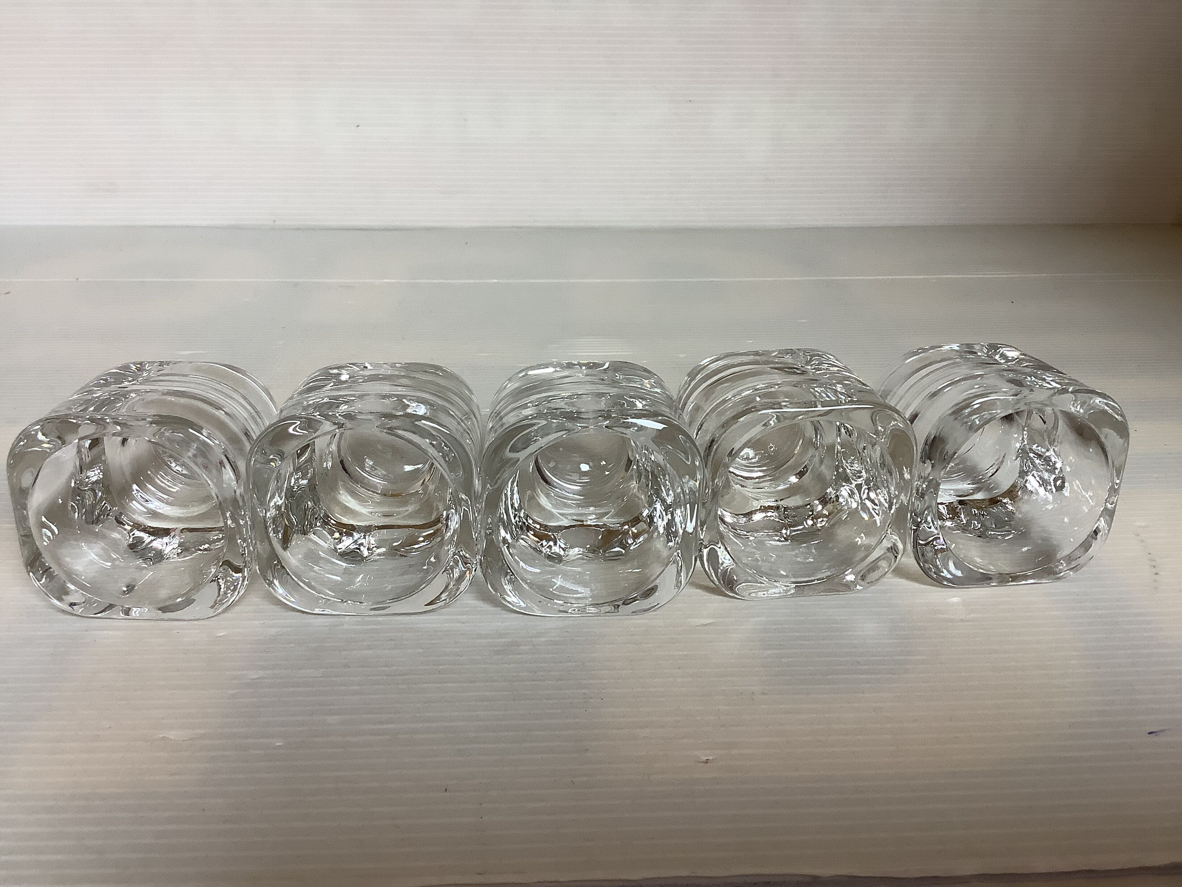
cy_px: 444
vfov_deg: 45.4
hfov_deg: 58.4
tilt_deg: -24.1
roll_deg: +0.0
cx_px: 591
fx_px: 1059
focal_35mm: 31
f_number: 2.4
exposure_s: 1/100
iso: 80
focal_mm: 3.3
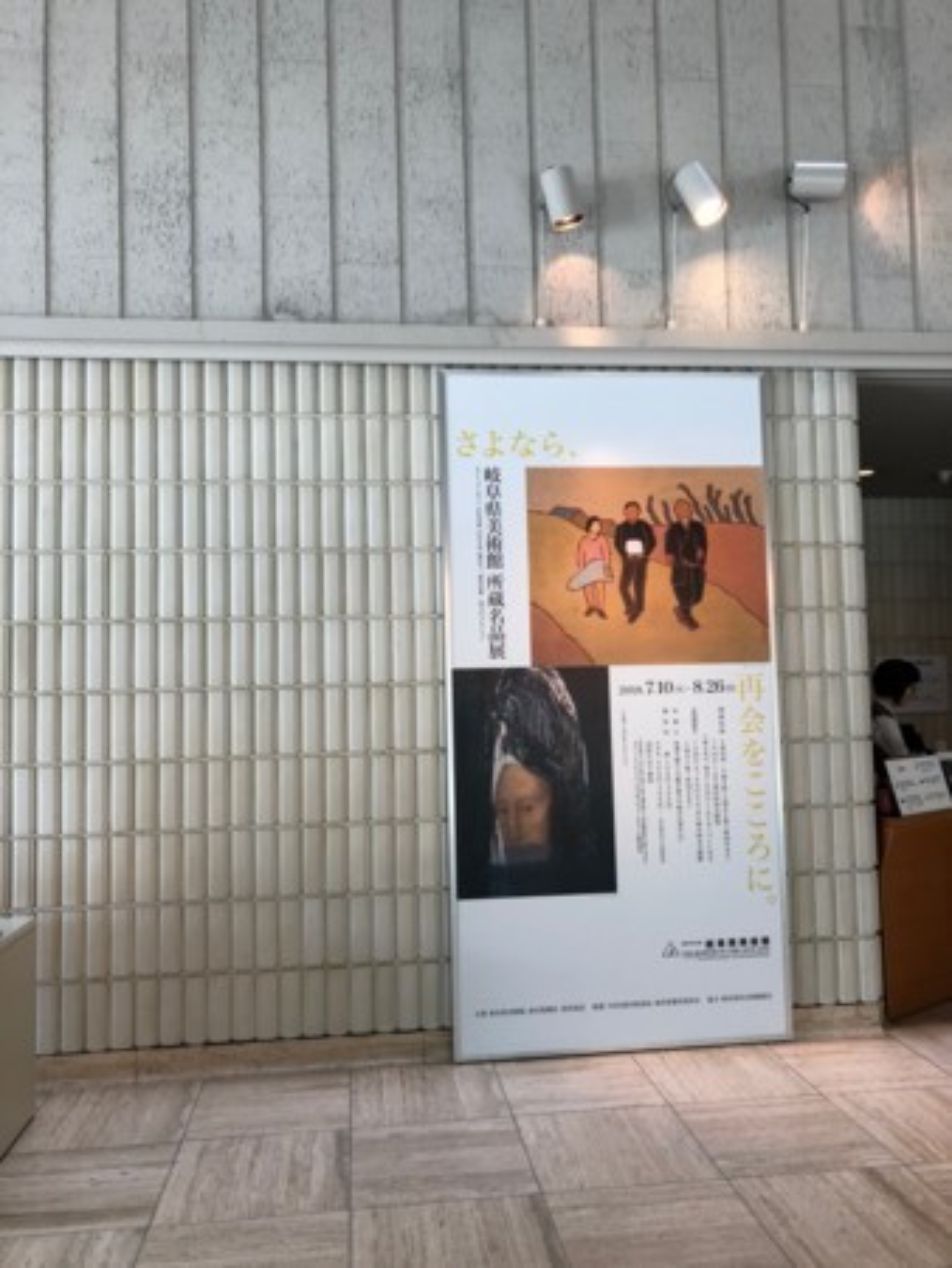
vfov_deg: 63.4
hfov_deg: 49.8
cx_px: 476
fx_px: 1026
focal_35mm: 28
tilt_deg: +3.6
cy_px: 634
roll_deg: +1.2
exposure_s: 1/40
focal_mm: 3.99
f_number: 1.8
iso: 20
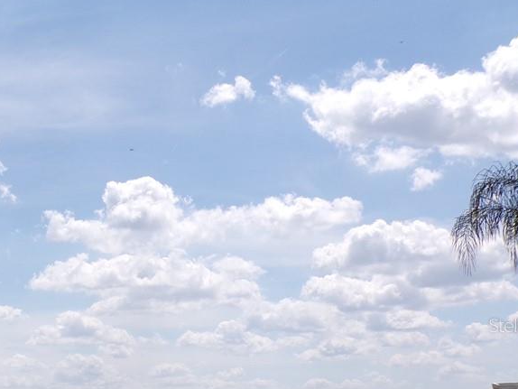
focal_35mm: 66
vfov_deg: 21.9
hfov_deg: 28.8
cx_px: 112
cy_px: 325
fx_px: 988
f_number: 4.7
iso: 80
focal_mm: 6.6
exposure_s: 1/950
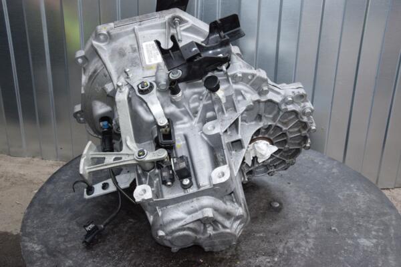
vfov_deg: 31.9
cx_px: 200
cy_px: 134
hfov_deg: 46.4
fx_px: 468
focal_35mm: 42
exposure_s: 1/200
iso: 800
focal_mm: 28
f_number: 18
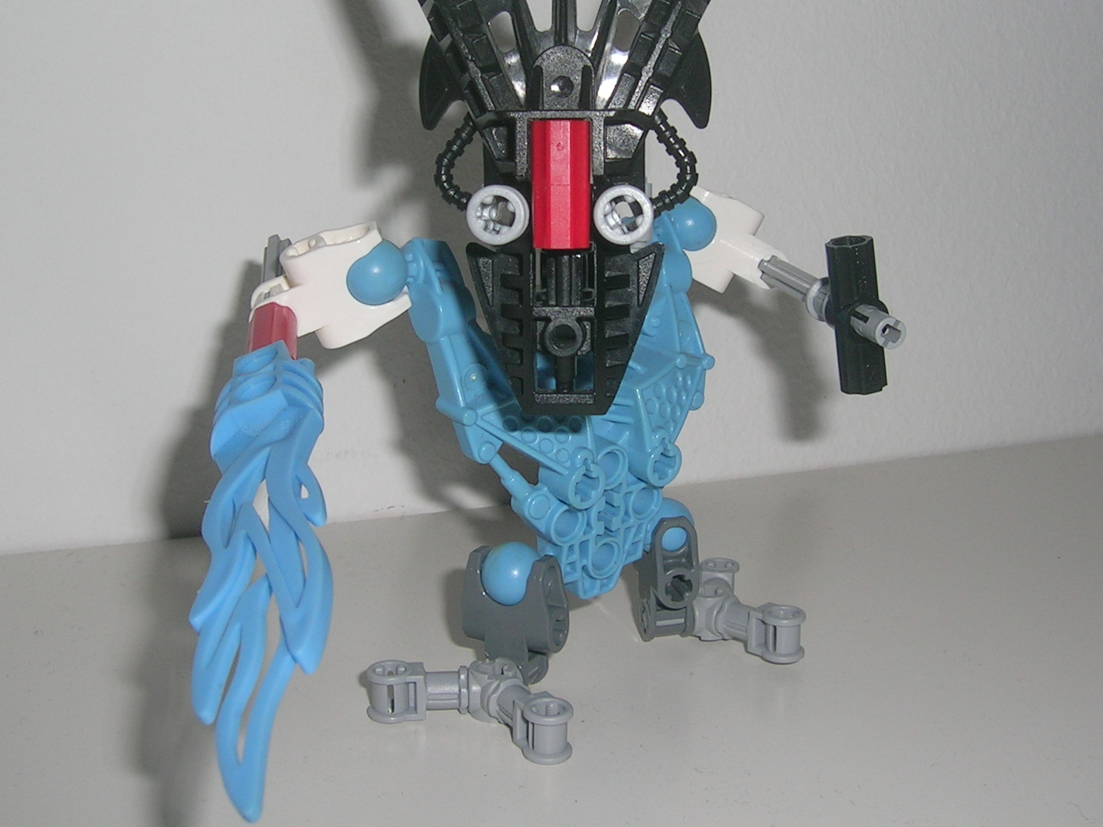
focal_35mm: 45
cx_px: 544
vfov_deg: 32.1
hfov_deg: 42.1
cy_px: 340
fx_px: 1434
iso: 50
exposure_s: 1/60.1
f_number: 4.8
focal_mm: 5.4
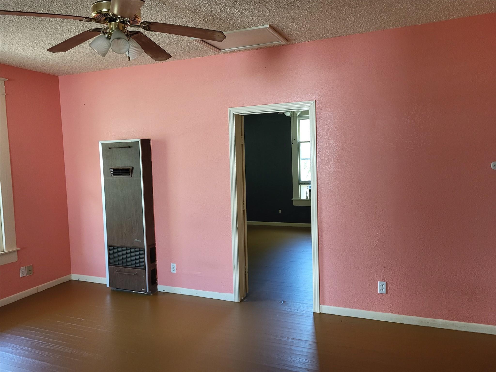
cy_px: 186
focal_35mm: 26
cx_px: 248
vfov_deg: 53.1
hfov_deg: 67.3
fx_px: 373
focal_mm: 5.4
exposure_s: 1/120
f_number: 1.8
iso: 250
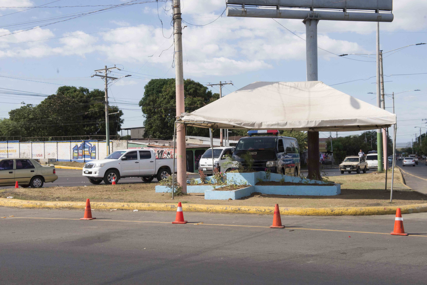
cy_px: 142
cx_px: 214
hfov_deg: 43.6
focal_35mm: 45
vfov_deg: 29.9
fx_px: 534
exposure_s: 1/2500
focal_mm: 45
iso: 1600
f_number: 10
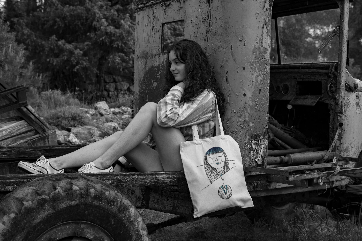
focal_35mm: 51
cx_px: 180
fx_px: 513
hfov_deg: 38.9
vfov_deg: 26.5
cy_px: 121
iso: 250
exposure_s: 1/200
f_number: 6.3
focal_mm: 50
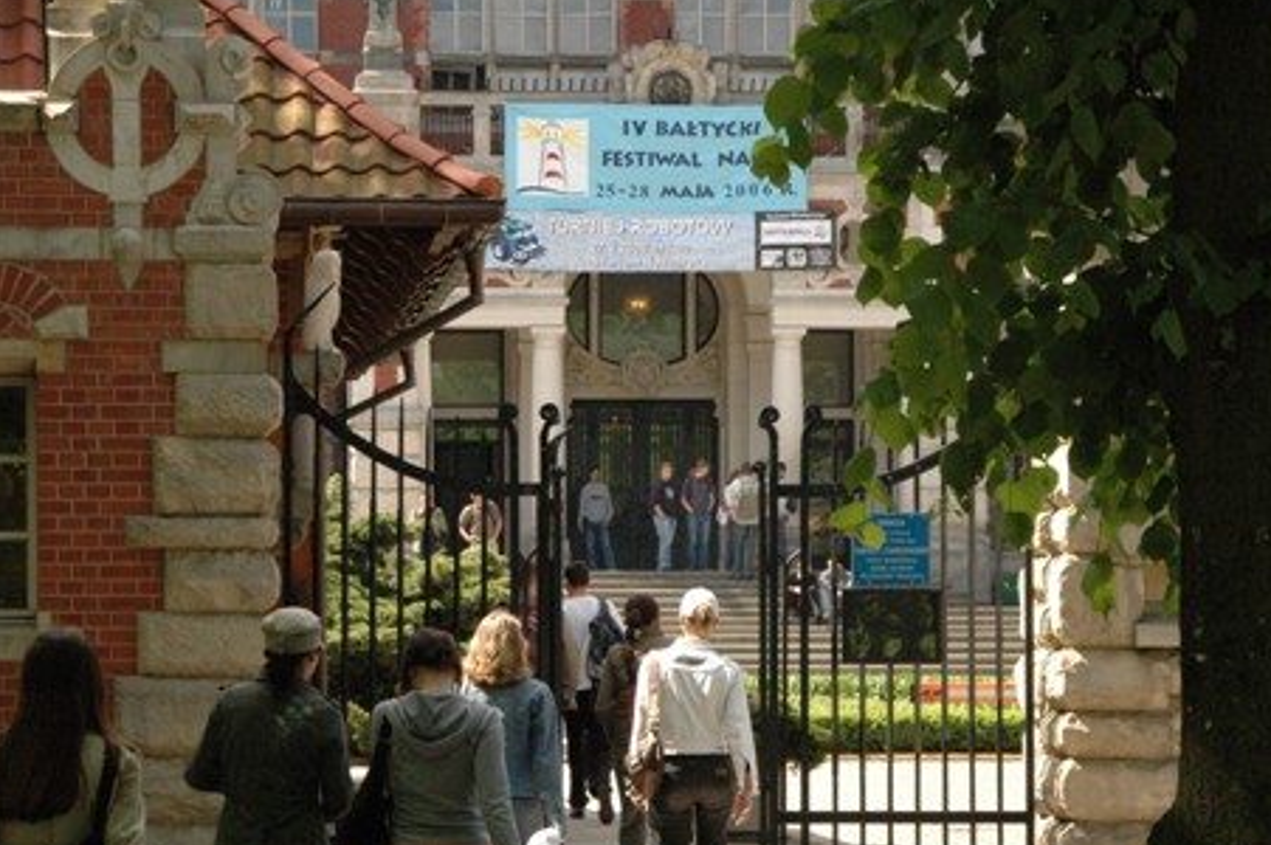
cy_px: 583
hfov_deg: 15.5
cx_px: 530
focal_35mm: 132
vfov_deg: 10.4
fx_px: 4657
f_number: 10
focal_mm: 62
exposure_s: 1/400
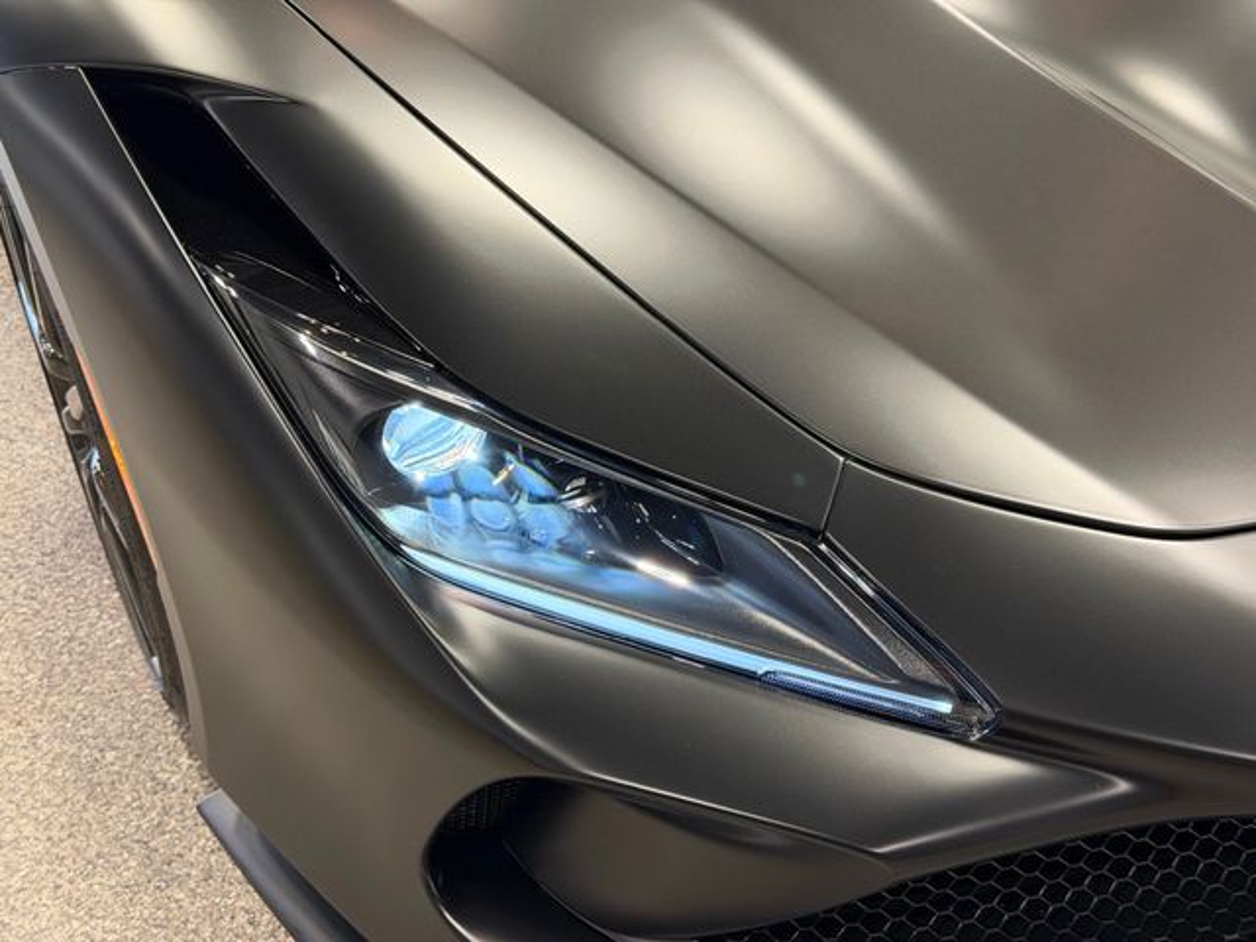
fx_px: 1742
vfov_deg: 30.3
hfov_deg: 39.7
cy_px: 471
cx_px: 628
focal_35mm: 48
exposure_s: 1/186
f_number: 1.78
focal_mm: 6.76
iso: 200
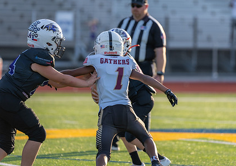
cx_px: 137
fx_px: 2392
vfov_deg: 4.0
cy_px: 64
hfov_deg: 5.6
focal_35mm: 359
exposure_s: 1/1250
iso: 250
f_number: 2.8
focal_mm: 200
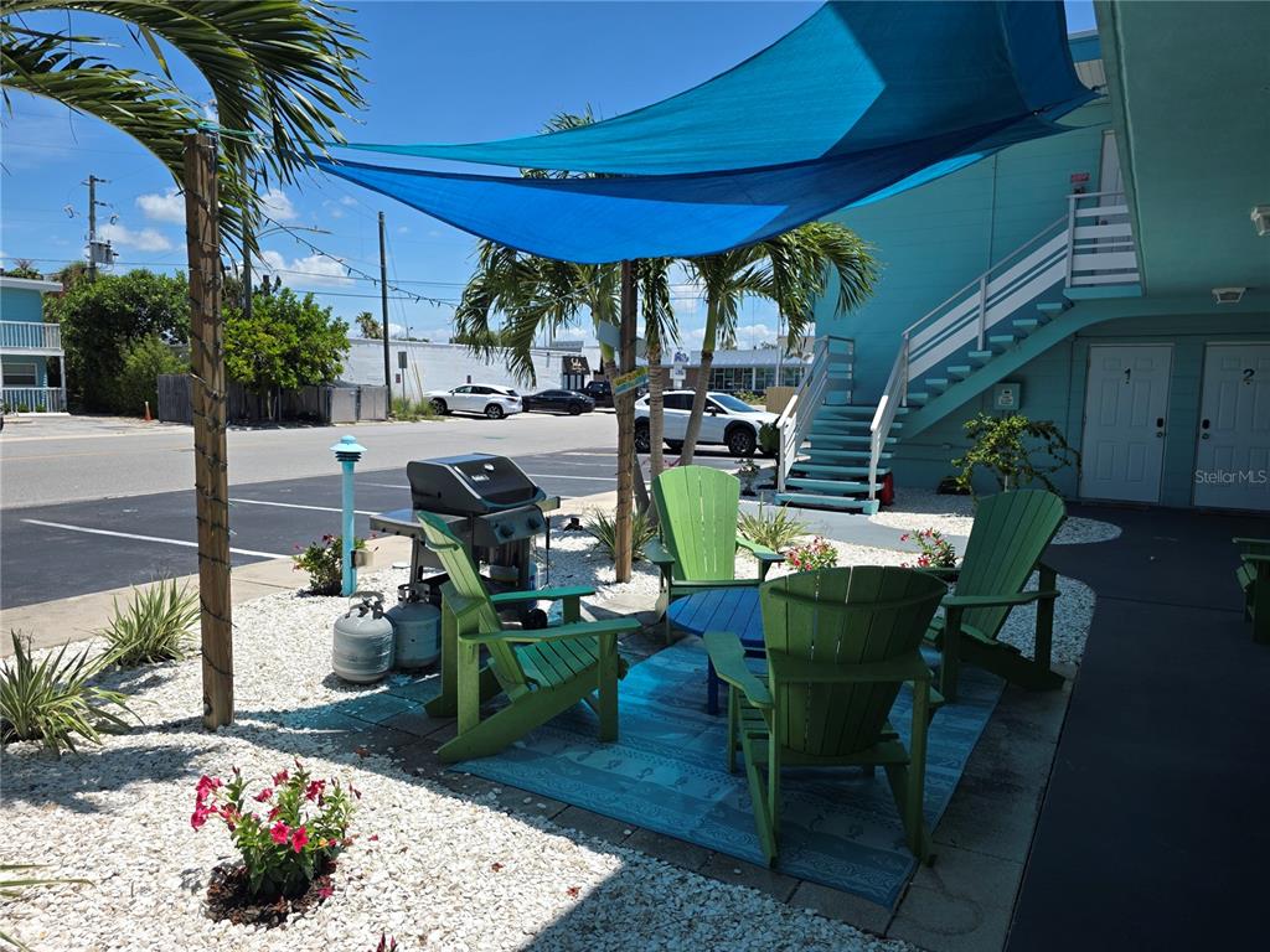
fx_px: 844
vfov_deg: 58.9
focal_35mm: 23
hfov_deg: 73.9
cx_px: 635
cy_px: 476
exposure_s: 1/6809
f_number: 1.7
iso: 80
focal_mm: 6.3
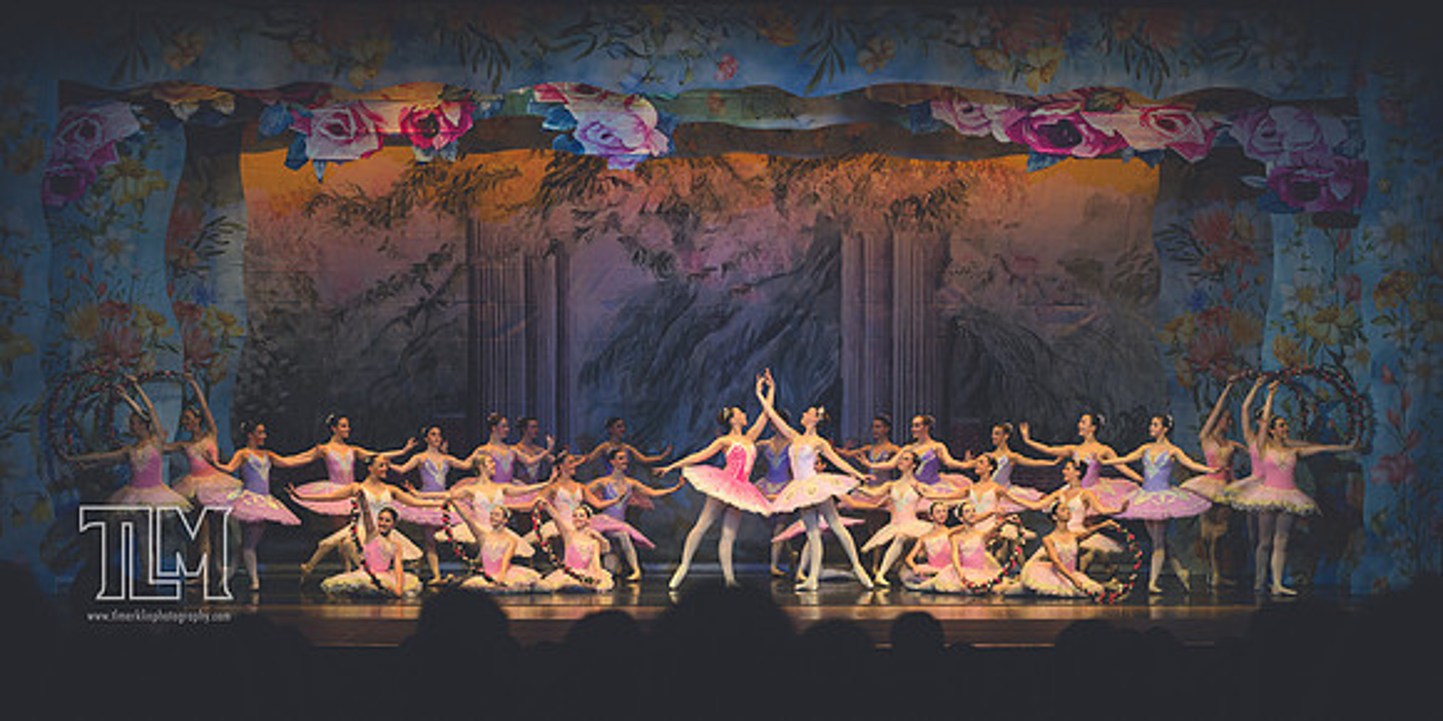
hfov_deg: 25.5
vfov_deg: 12.9
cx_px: 717
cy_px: 411
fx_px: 3194
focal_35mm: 86
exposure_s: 1/500
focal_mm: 78
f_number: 2.8
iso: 640
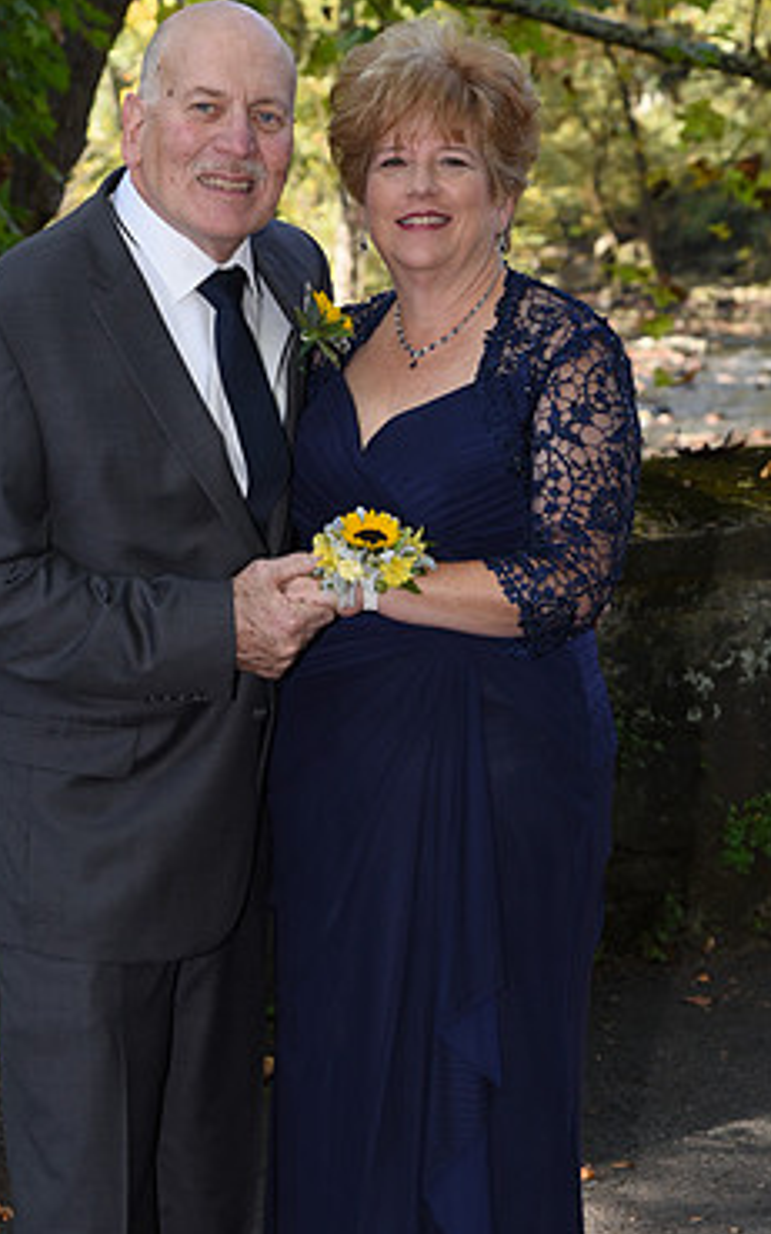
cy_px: 800
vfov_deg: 18.6
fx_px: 3768
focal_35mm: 112
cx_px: 279
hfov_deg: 11.7
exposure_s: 1/200
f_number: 6.3
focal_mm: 70
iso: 640
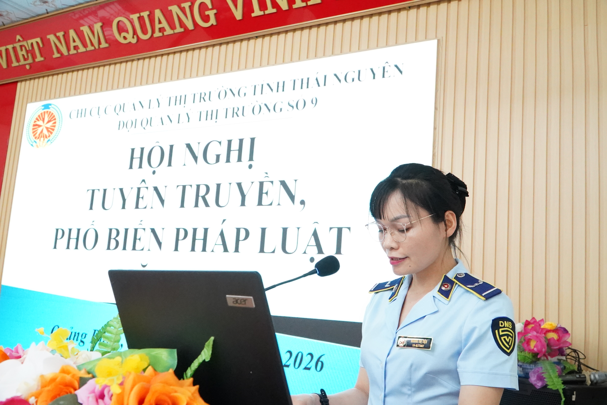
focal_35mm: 33
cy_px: 202
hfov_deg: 57.2
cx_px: 304
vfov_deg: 40.0
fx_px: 556
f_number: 5.6
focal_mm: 22
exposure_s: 1/250
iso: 12800
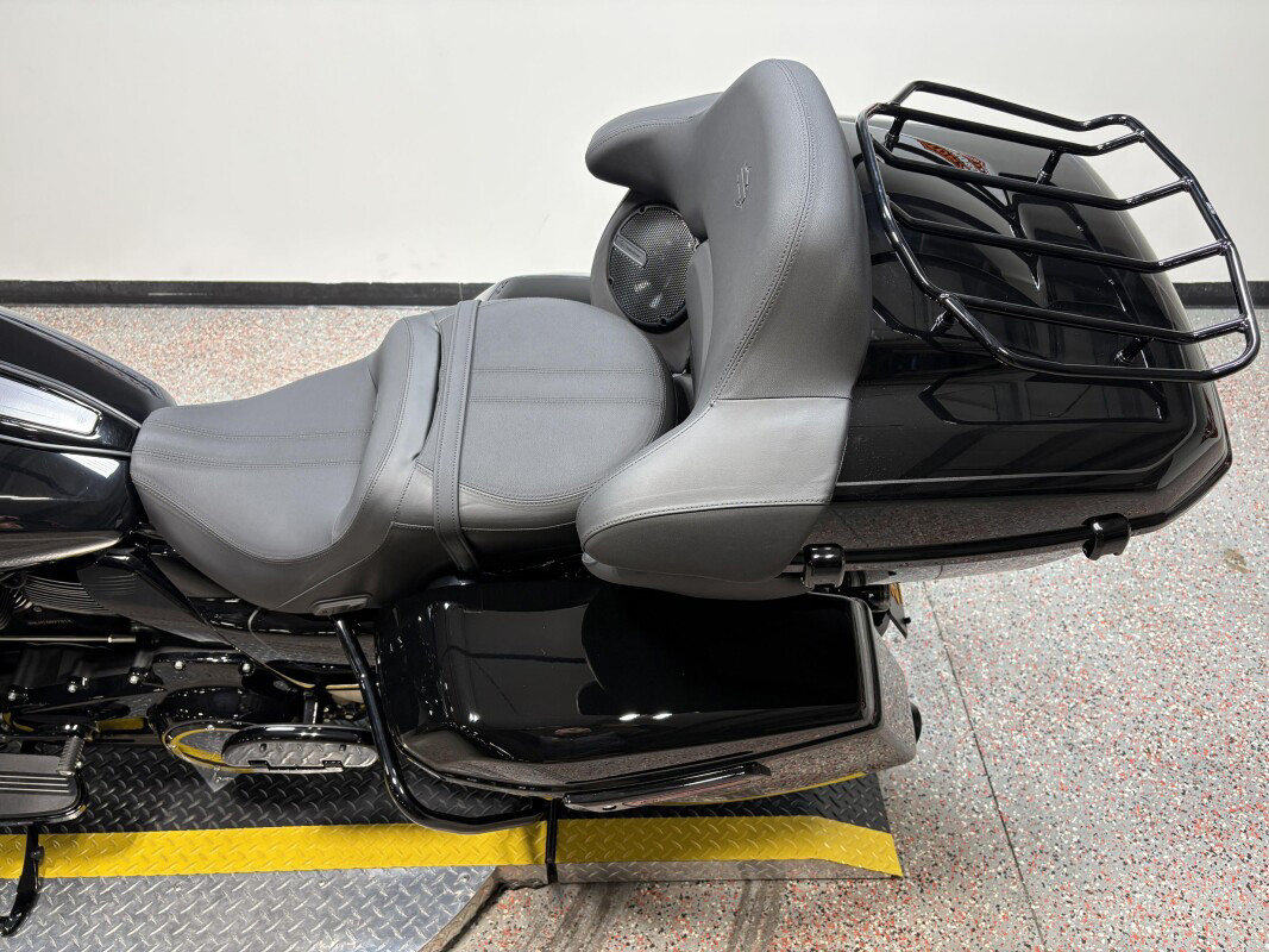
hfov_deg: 67.3
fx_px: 953
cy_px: 476
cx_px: 634
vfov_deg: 53.1
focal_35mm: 26
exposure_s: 1/120
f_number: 1.6
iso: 100
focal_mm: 5.96
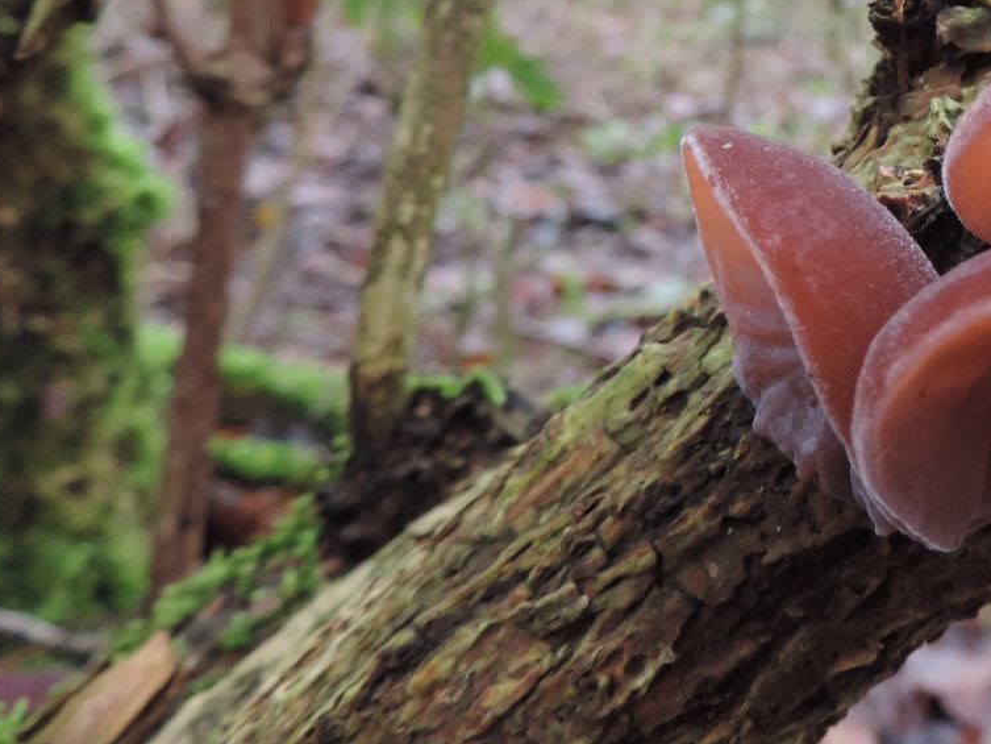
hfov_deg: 34.8
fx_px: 1460
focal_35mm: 51
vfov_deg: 27.6
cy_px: 82
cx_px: 940
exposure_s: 1/30
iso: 320
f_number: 3
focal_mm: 4.3
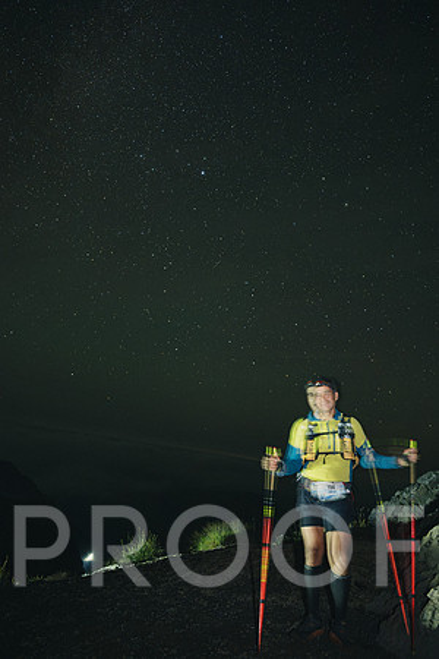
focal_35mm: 24
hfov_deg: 53.1
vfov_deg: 73.7
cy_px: 330
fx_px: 439
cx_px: 220
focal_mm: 24
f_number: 2.8
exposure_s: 6
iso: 6400
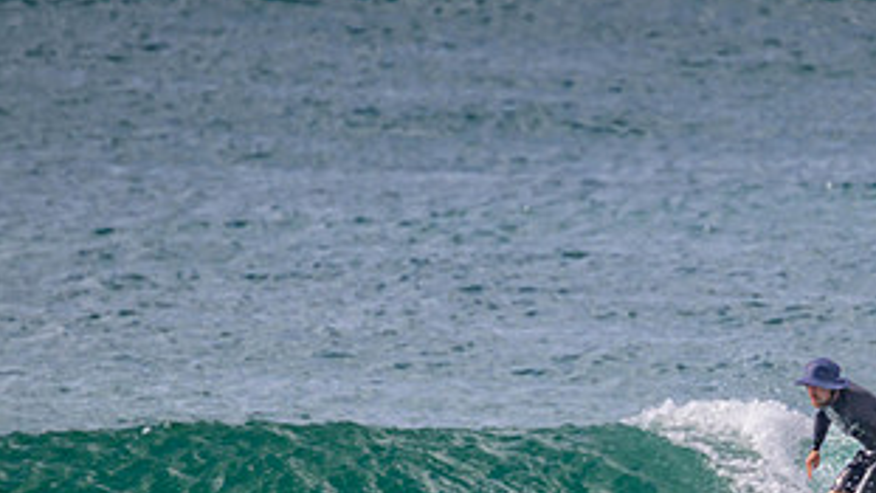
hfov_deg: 1.4
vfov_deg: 0.8
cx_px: 769
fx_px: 36285
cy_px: 525
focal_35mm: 1562
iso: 1100
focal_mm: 800
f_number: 11
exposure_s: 1/2000
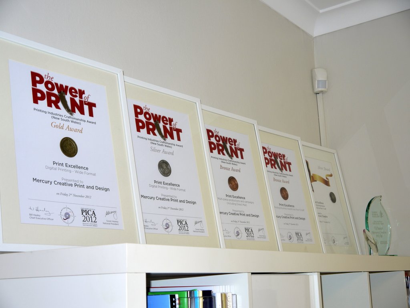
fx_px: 616
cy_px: 154
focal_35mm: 52
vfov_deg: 28.0
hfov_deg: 36.8
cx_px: 205
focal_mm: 26
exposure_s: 1/30
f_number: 4.7
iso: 160
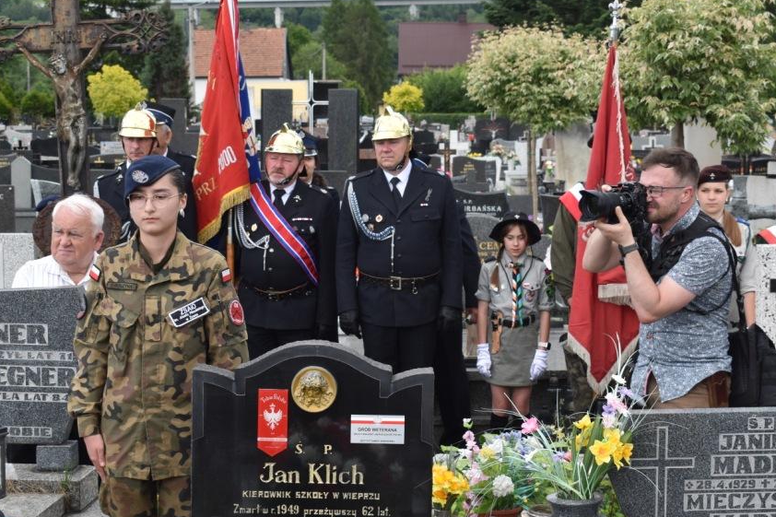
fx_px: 1573
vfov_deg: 18.6
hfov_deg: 27.7
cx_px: 381
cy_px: 308
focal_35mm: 73
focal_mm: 40
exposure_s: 1/250
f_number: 8
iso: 280
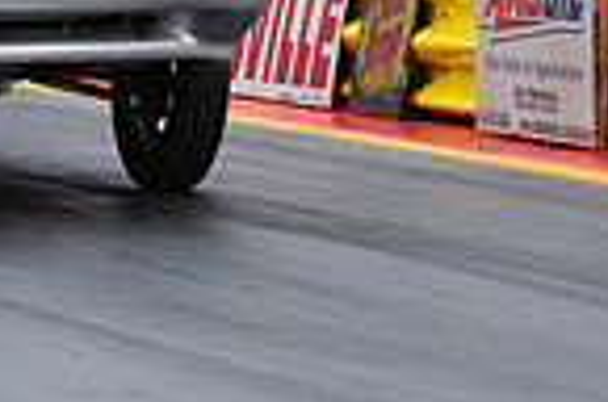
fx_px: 7280
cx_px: -96
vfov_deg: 3.2
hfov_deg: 4.8
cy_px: -117
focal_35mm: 432
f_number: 8
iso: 1000
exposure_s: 1/1000
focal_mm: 72
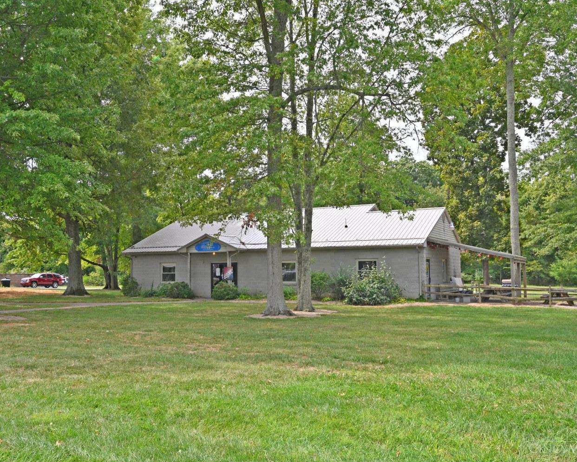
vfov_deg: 43.4
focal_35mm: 34
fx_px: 581
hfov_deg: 52.7
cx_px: 252
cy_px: 232
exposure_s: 1/250
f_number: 13
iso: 450
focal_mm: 30
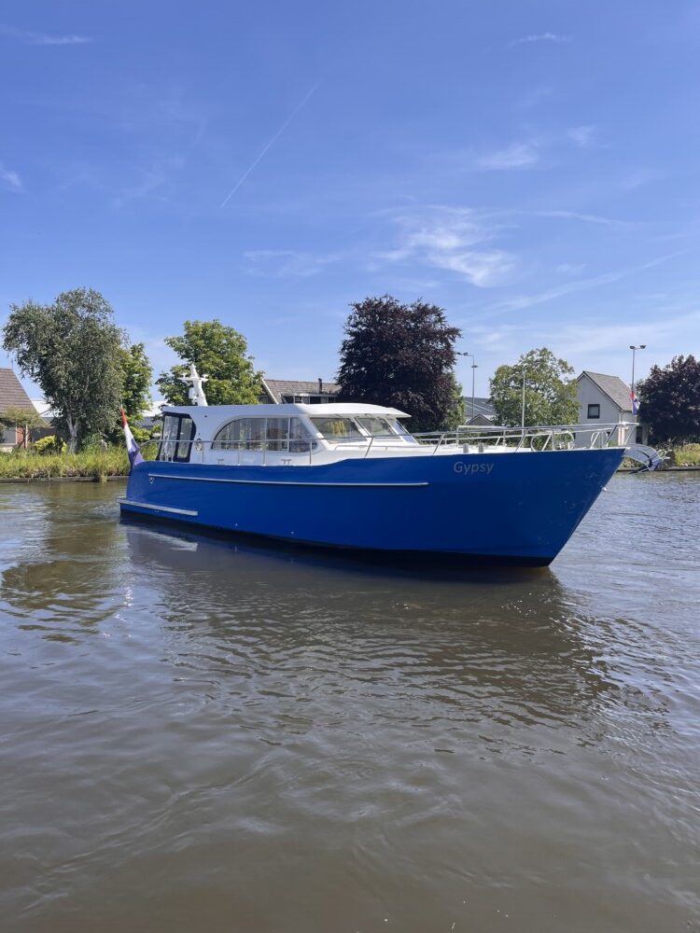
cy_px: 466
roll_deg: +0.1
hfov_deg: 53.1
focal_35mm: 26
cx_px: 350
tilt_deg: -2.6
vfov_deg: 67.3
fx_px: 701
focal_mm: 5.1
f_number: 1.6
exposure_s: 1/2755
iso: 50
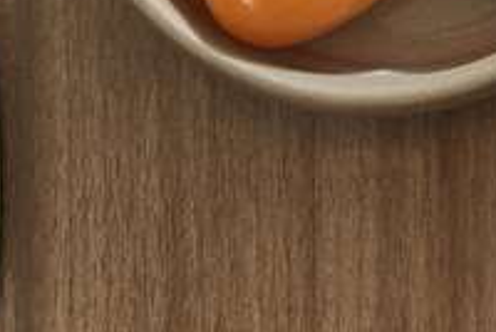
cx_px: 1080
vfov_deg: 3.7
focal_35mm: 371
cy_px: 129
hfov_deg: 5.4
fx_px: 5116
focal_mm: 49.5
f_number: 5
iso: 160
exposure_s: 1/60
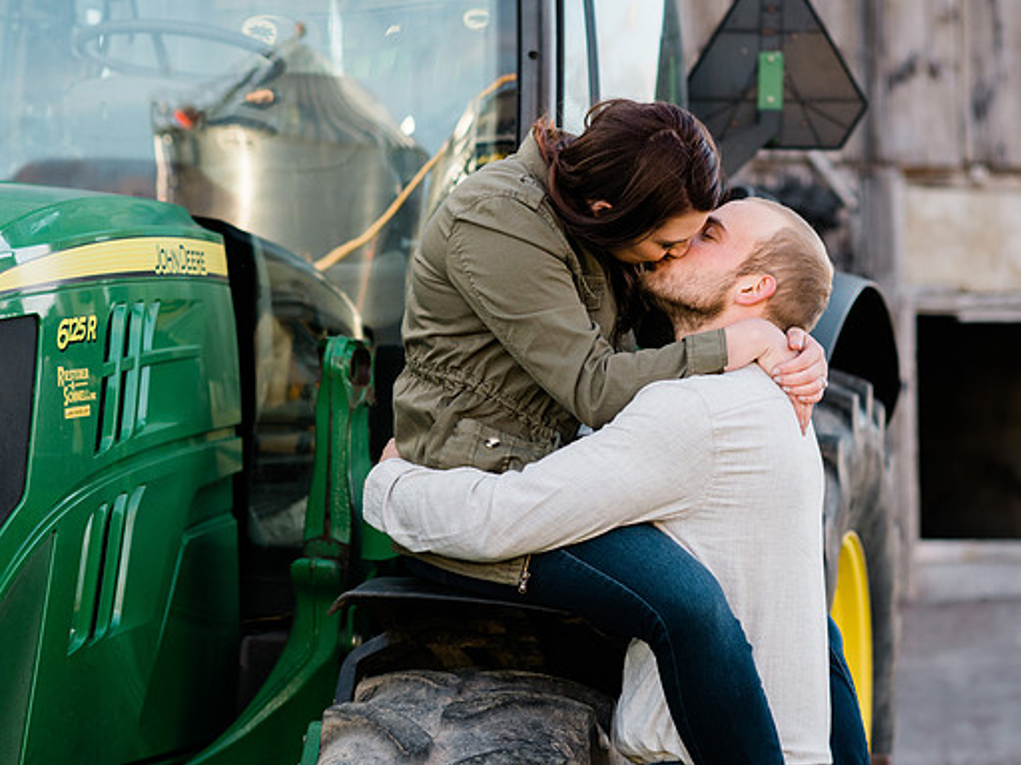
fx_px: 3569
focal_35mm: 121
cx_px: 546
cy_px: 295
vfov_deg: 12.2
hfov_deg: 16.3
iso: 200
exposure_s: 1/640
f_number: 3.2
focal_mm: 85
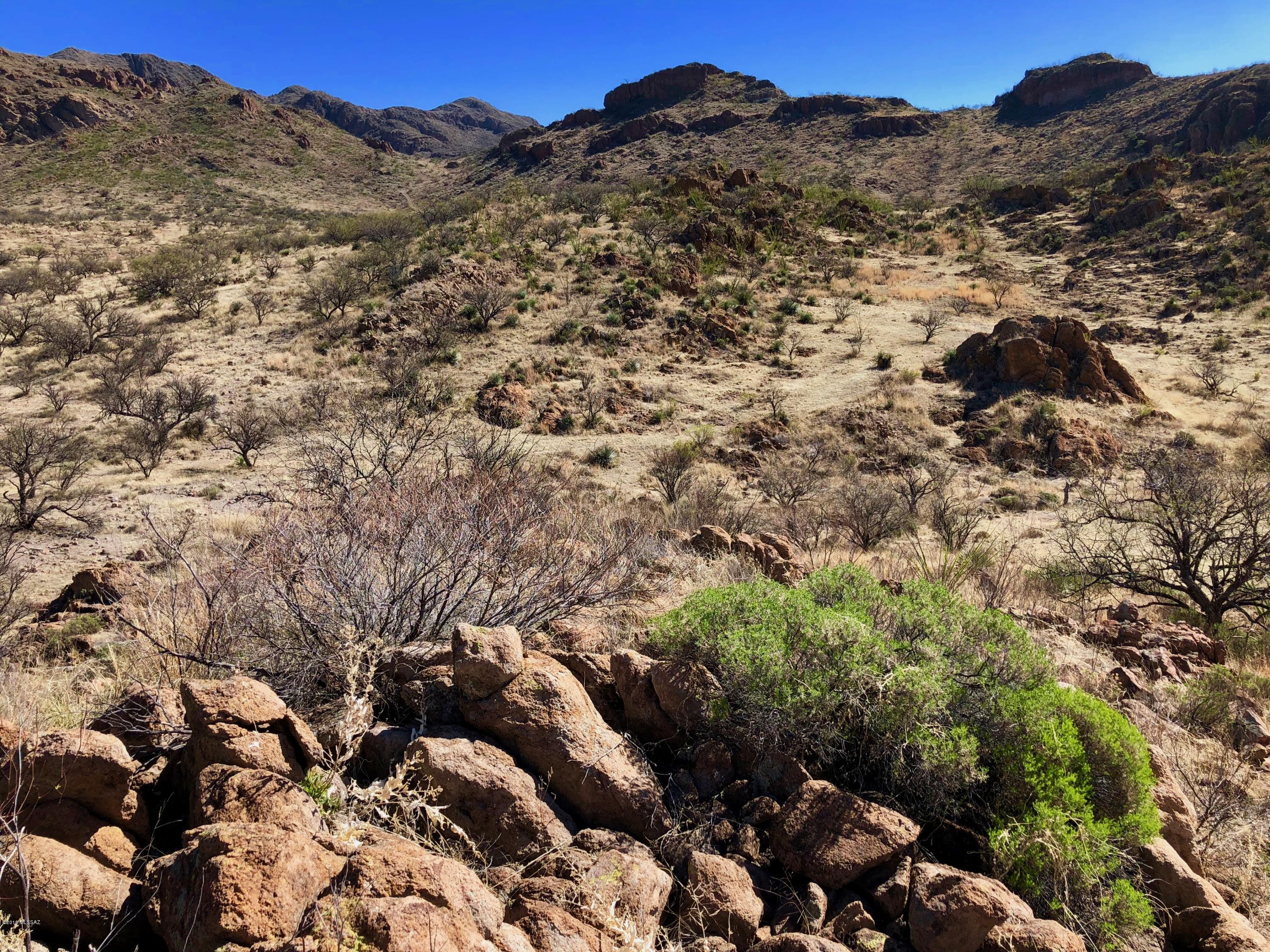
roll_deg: +1.3
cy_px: 476
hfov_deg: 63.4
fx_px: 1027
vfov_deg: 49.7
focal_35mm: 28
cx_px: 635
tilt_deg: -12.3
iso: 20
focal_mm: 4
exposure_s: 1/1171
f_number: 1.8
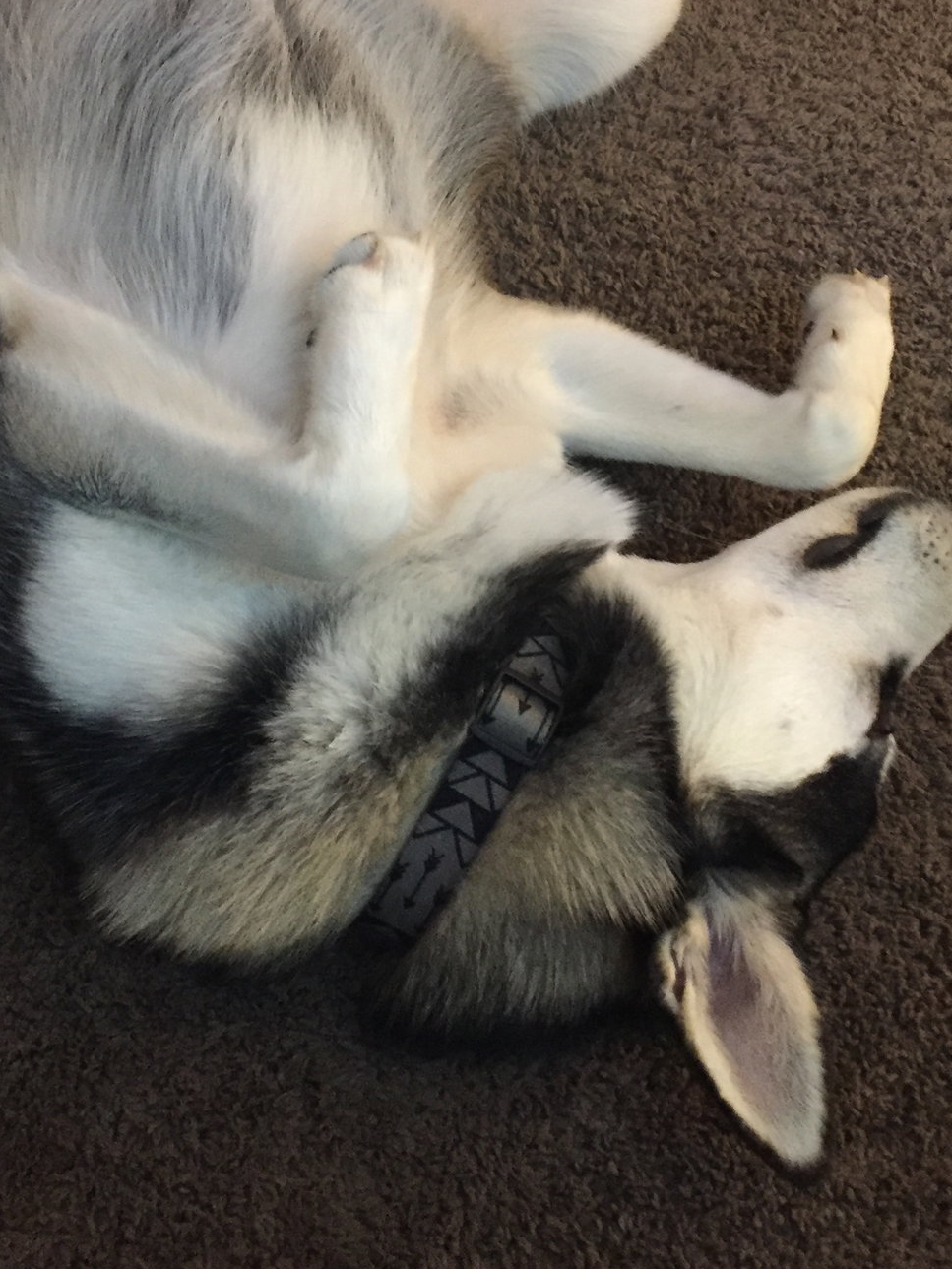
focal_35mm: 48
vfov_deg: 38.8
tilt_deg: -50.6
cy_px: 345
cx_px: 432
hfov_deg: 30.3
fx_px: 1760
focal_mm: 4.15
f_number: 2.2
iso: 250
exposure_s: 1/15
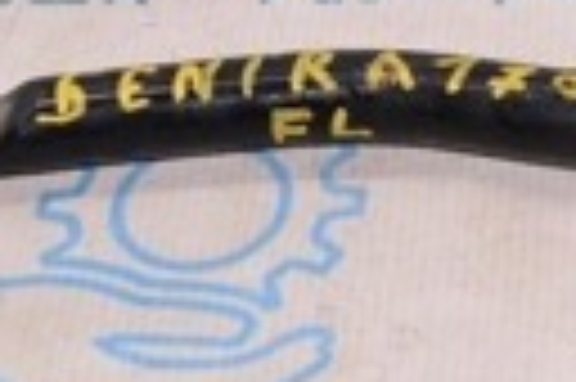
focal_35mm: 165
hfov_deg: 12.1
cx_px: 778
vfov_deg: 8.2
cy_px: -47
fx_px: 2637
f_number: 8
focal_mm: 22
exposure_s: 1/200
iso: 1600
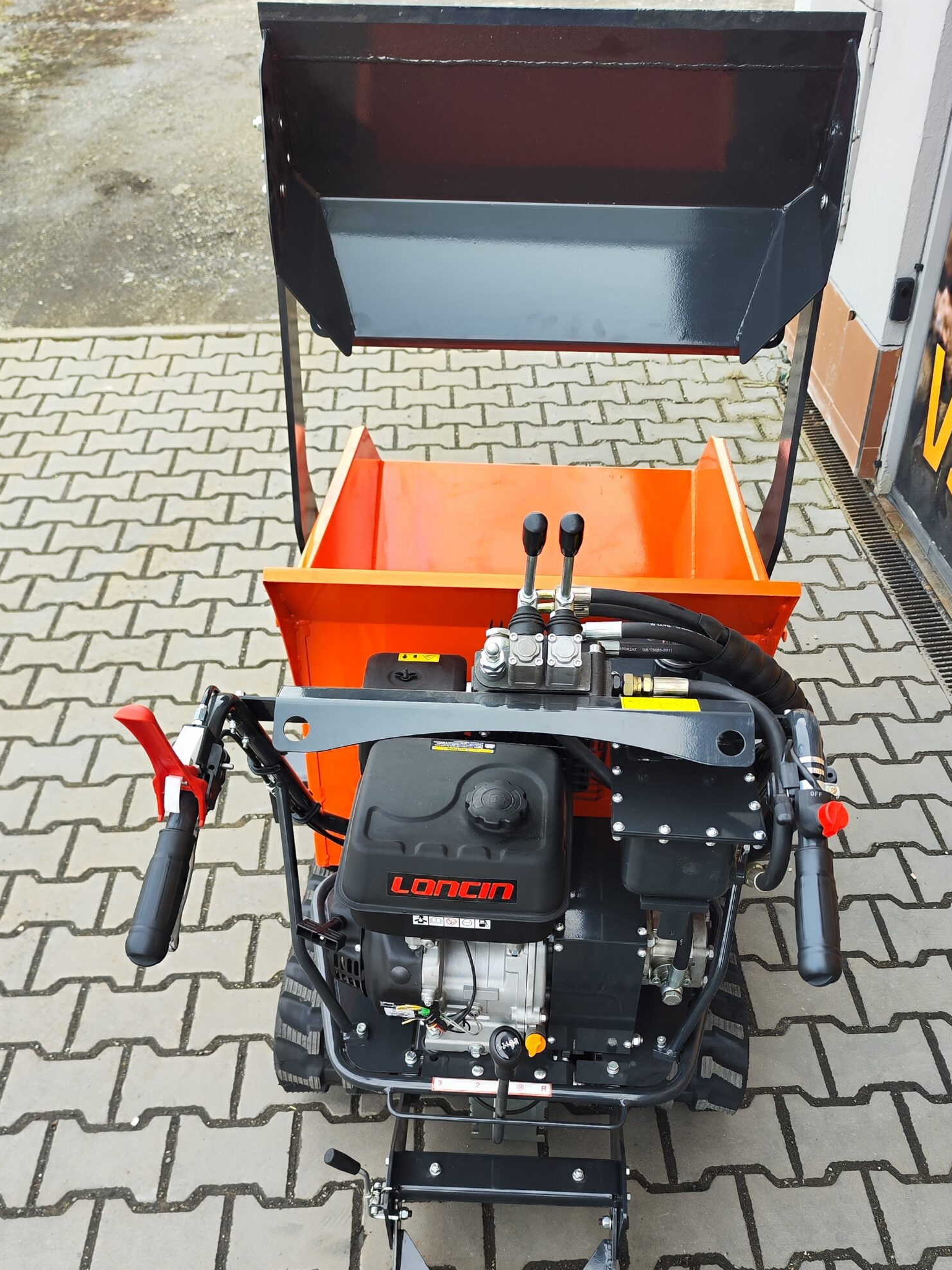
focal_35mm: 30
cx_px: 505
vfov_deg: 59.4
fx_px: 1100
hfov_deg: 46.8
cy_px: 774
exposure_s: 1/109
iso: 50
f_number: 1.69
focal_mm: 7.01
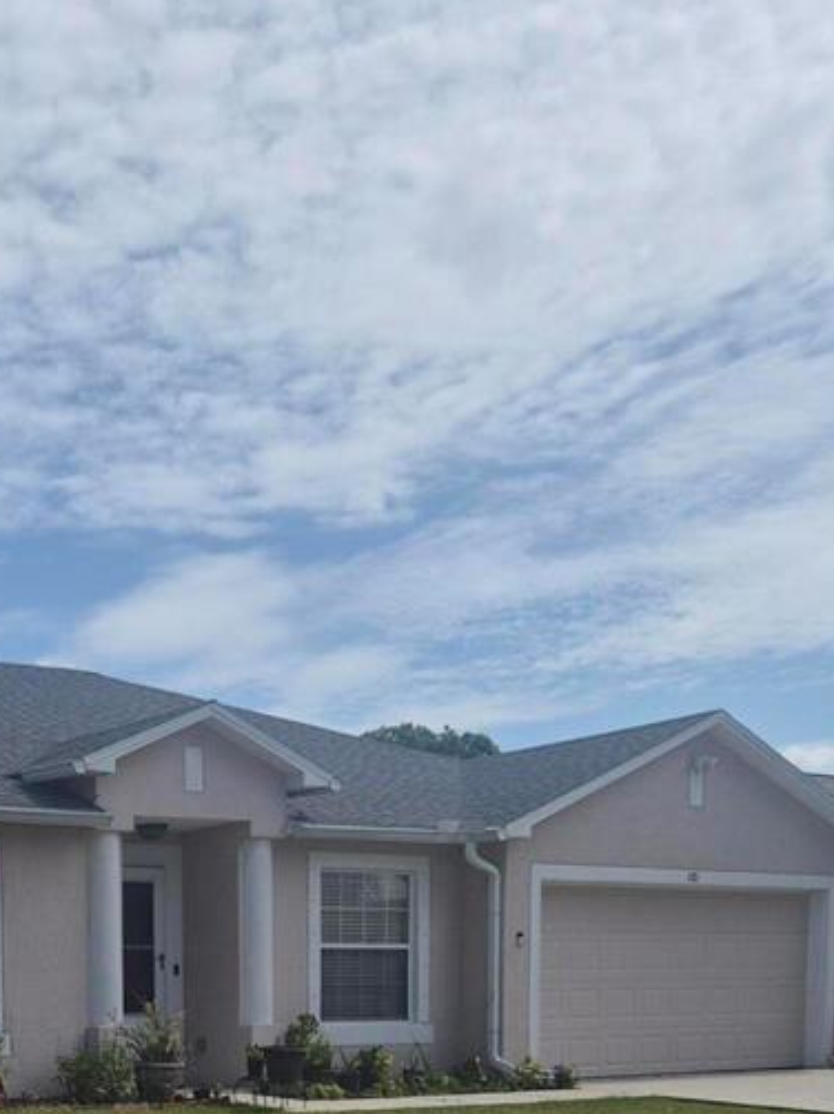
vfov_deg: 31.9
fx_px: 1768
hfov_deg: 25.3
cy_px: 1150
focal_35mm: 55
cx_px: 9
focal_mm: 5.4
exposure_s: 1/7696
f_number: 1.8
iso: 50
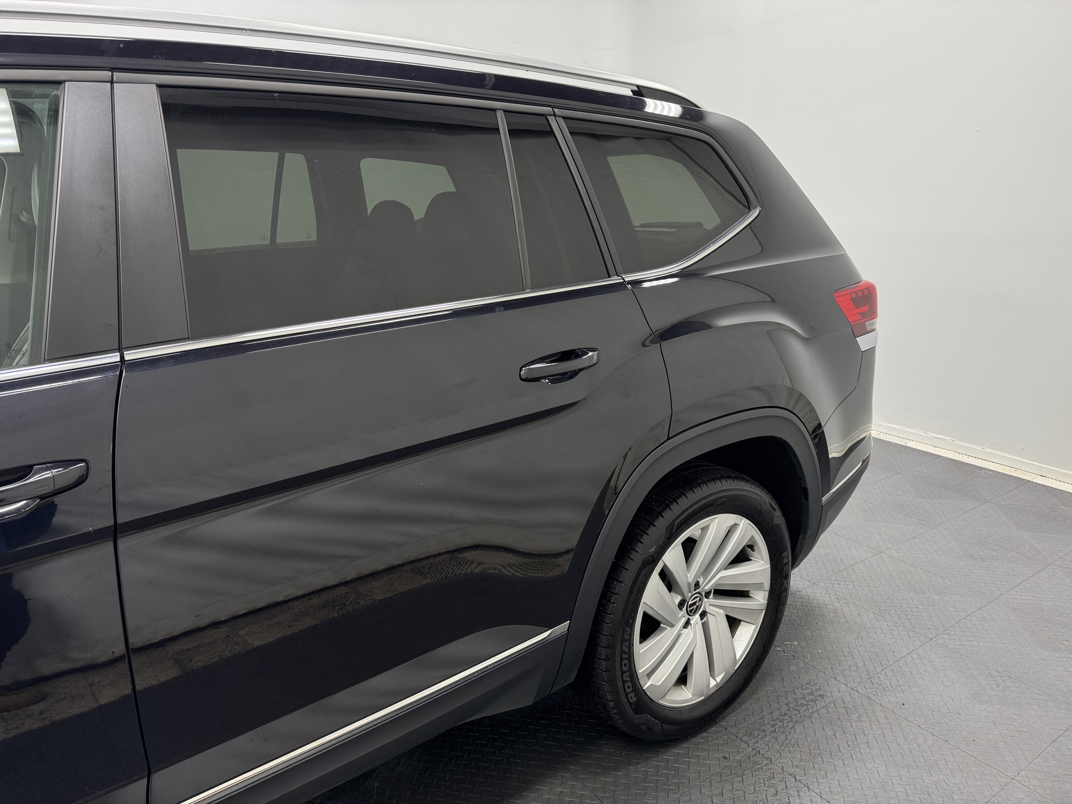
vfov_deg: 56.8
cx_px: 536
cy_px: 402
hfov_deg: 71.6
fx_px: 743
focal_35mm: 24
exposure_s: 1/338
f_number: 1.78
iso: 80
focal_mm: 6.76
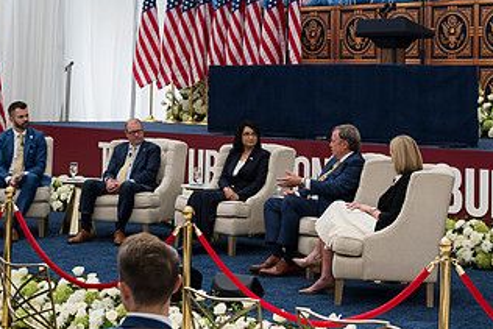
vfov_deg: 17.2
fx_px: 1082
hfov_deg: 25.6
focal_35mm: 79
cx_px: 314
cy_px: 65
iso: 64
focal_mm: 43
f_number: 4
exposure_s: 1/160
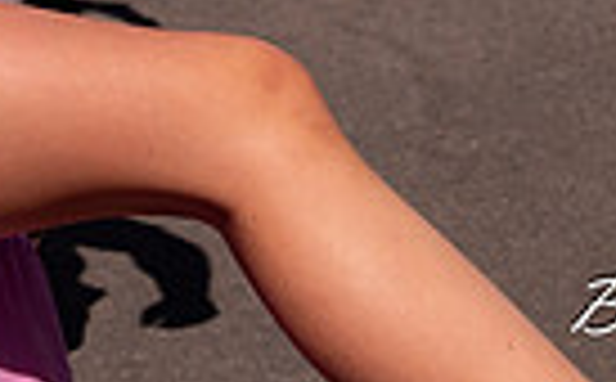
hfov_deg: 6.2
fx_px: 5612
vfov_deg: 3.8
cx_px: -224
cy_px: -770
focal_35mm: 335
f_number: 11
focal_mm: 55
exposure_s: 1/1600
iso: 800
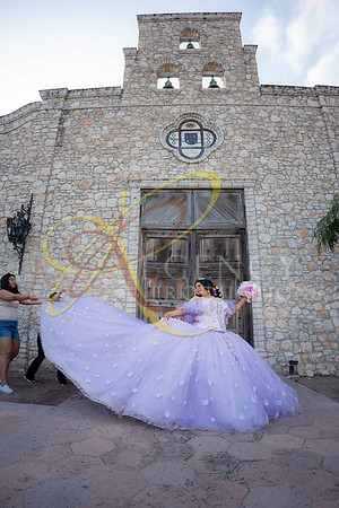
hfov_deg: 61.9
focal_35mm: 20
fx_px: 282
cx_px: 170
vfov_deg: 84.0
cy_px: 254
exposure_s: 1/640
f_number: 2.8
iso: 125
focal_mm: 20
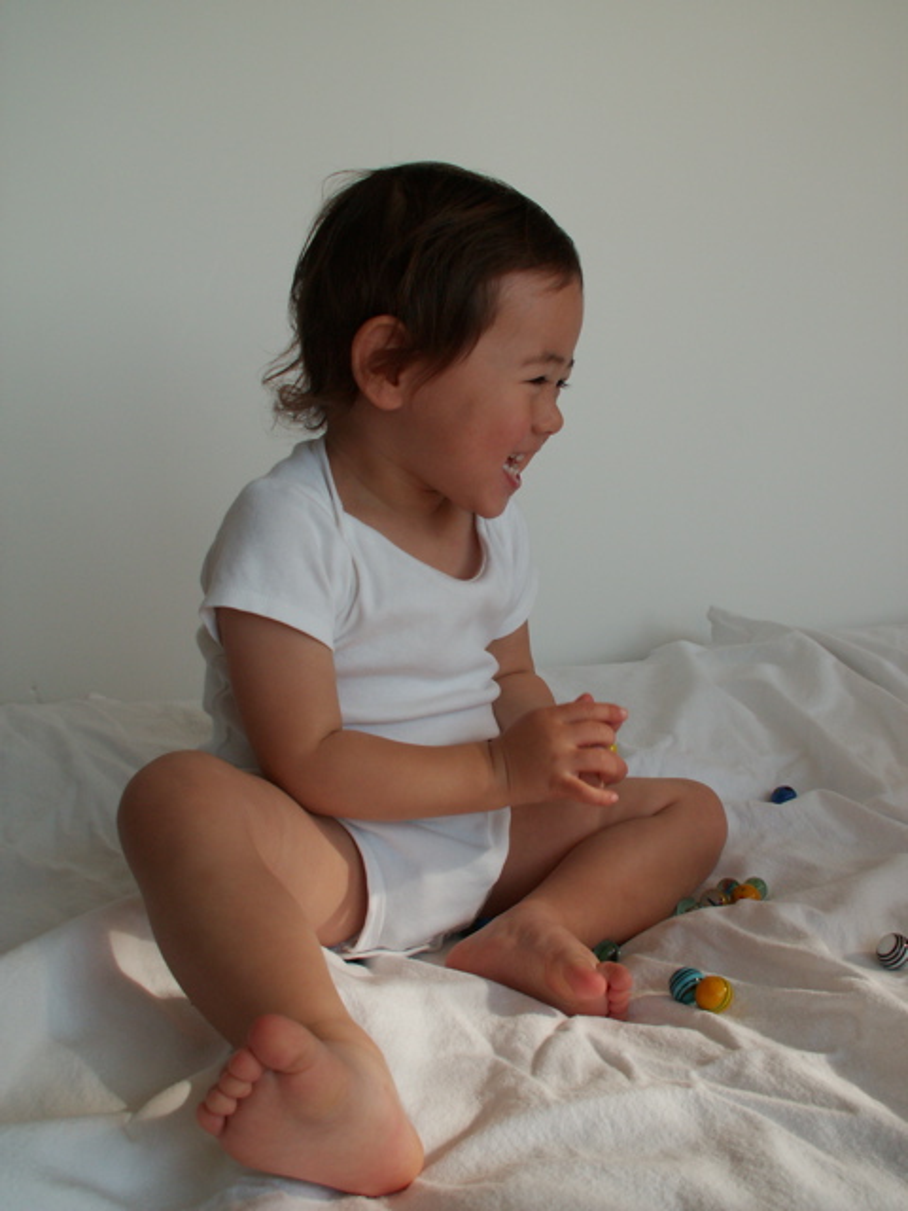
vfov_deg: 52.6
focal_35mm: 35
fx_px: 1224
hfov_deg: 40.7
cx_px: 454
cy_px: 606
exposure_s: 1/100
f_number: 4.5
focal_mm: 5.86
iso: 50
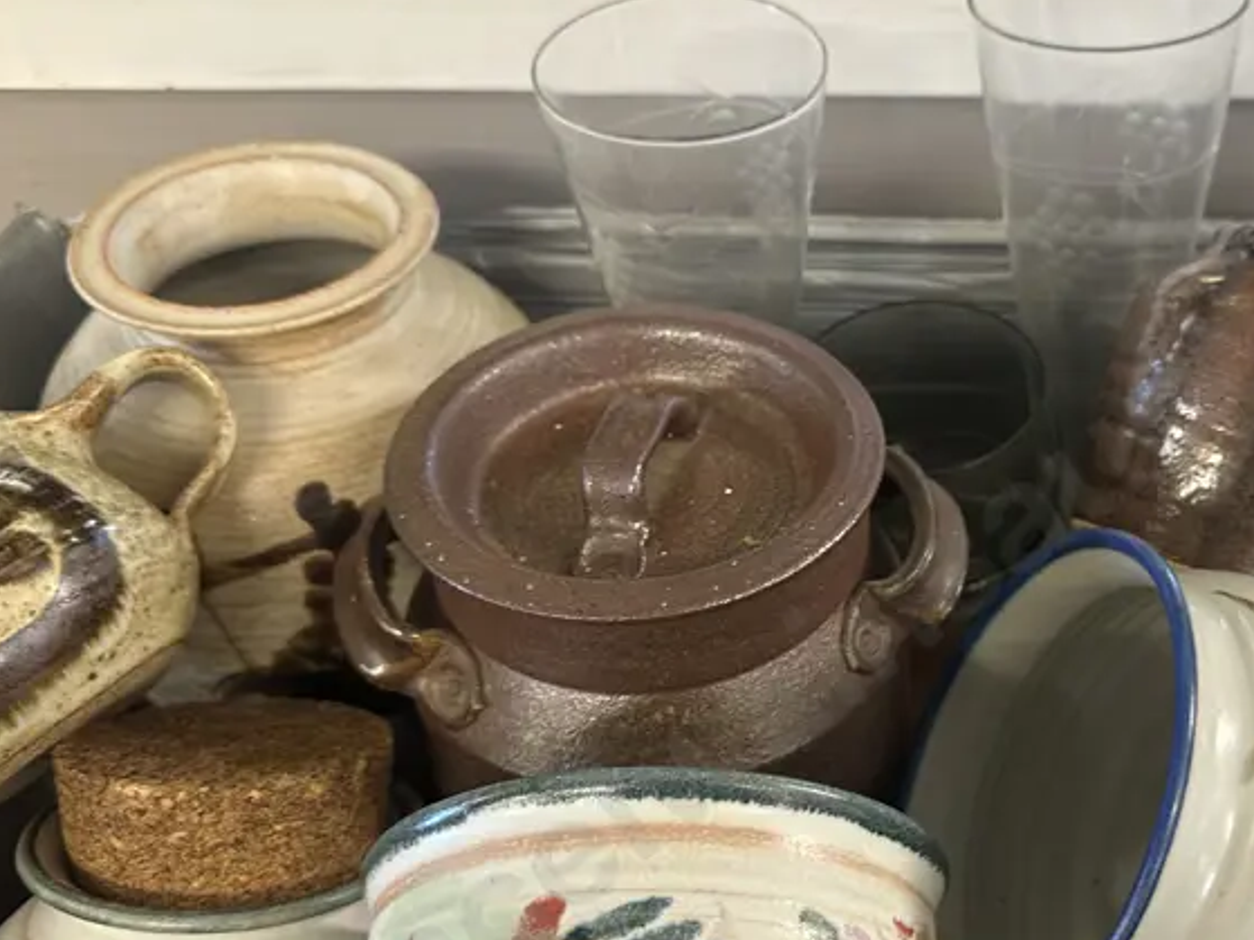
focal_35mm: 44
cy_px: 592
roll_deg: -1.1
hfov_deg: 41.7
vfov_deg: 32.7
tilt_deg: -42.0
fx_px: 1594
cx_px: 933
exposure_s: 1/50
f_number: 1.78
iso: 200
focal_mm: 6.86
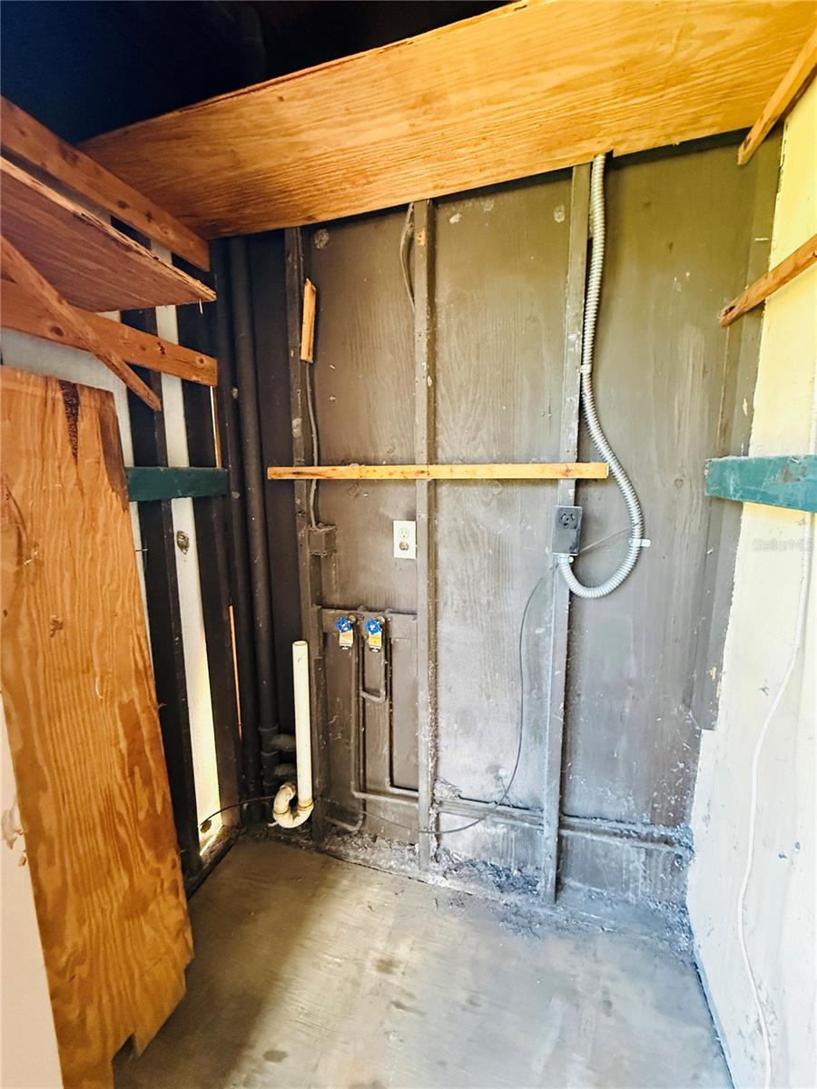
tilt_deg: -8.6
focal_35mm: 14
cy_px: 544
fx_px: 441
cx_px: 408
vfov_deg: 102.1
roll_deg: +0.6
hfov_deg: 85.7
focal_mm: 2.22
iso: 1000
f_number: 2.2
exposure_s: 1/60
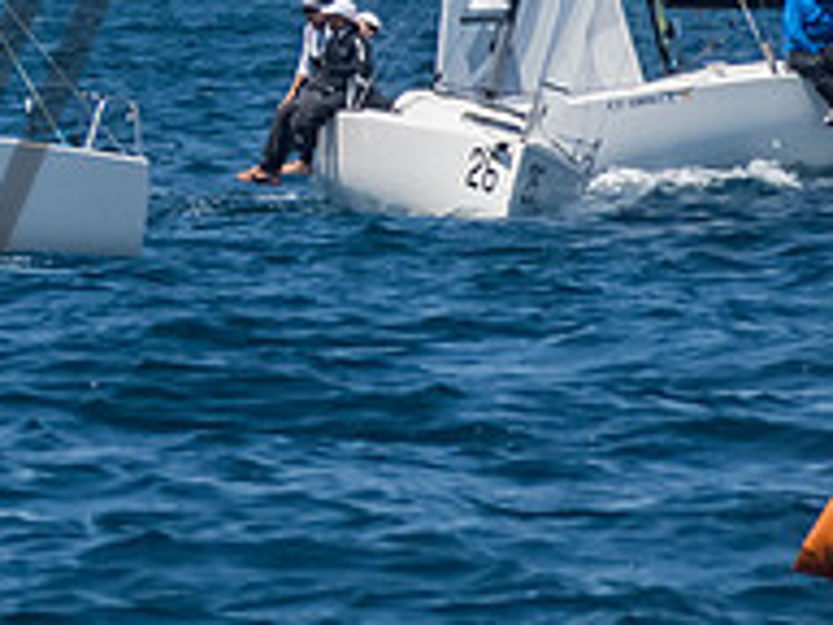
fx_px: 27938
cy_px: -224
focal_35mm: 1161
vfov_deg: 1.3
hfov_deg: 1.7
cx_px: -589
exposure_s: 1/1250
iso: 640
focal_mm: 220
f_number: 14
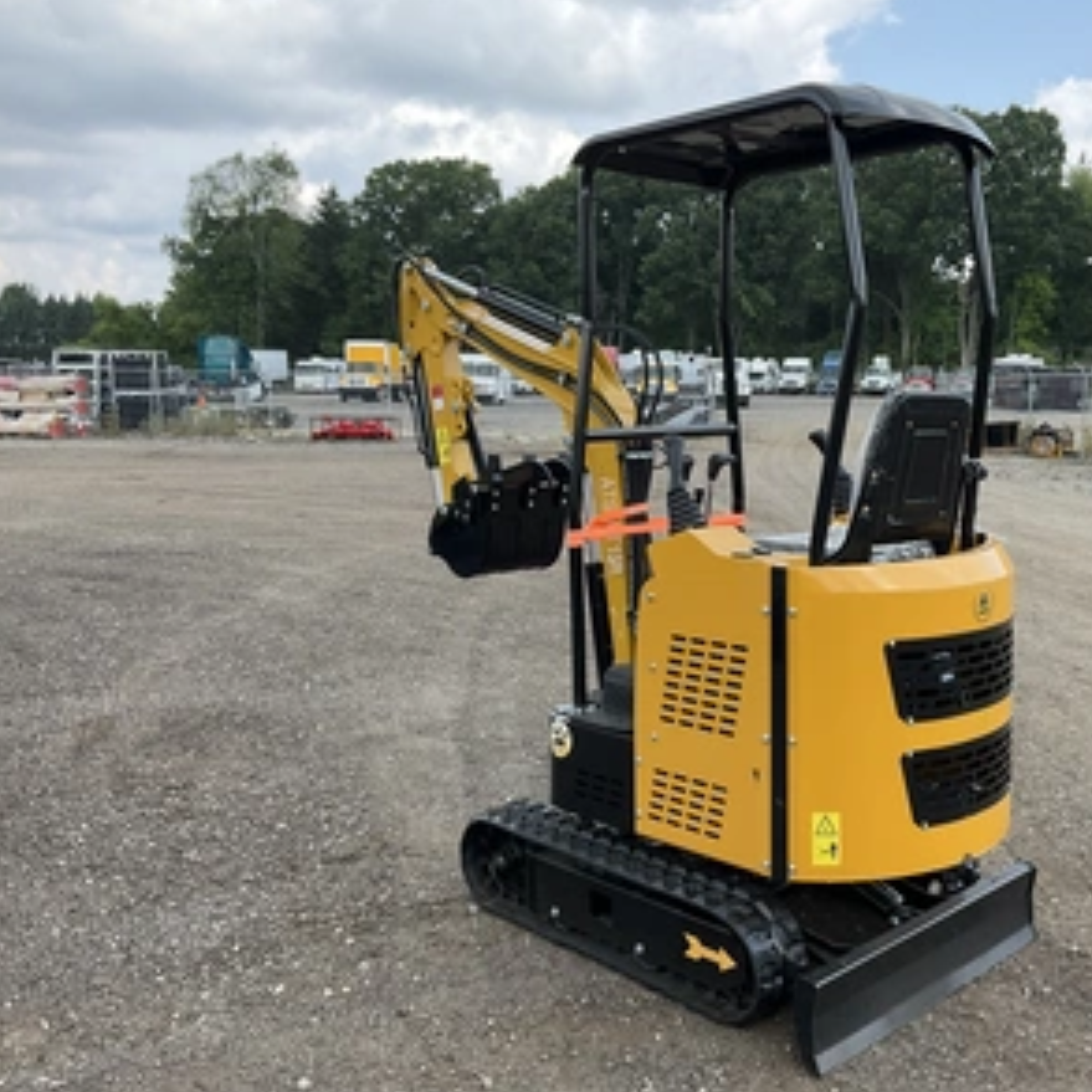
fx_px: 1249
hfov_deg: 46.7
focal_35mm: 35
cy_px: 548
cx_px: 697
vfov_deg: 47.2
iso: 25
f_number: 1.8
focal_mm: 3
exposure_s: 1/435
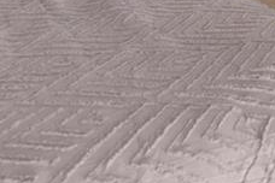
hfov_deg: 21.8
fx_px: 550
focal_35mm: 72
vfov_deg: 15.9
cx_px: 444
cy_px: -154
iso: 1000
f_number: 7.1
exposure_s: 1/5
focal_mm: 16
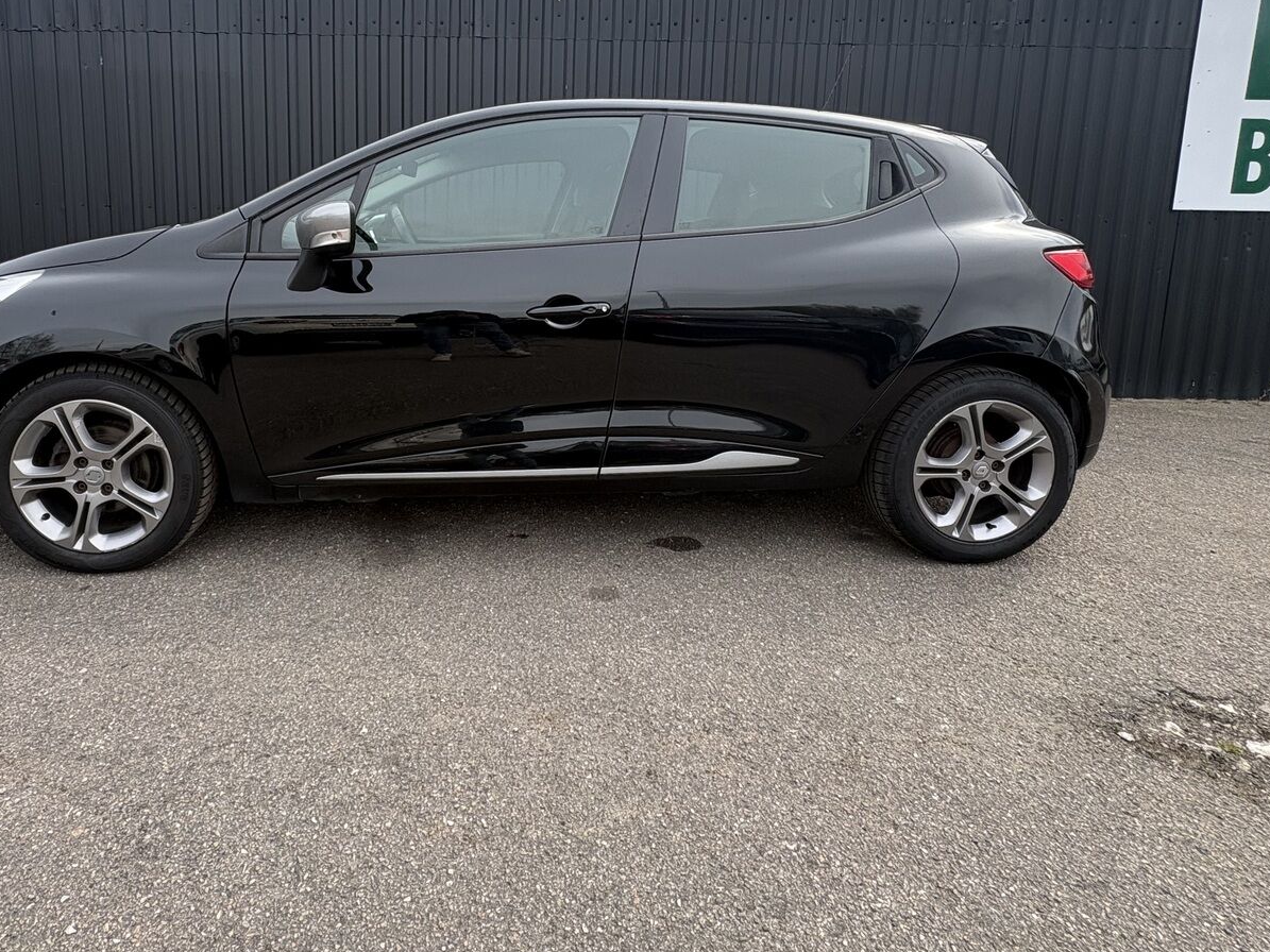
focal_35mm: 20
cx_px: 492
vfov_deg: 64.6
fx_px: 734
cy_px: 334
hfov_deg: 80.5
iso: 40
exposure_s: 1/518
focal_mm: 2.22
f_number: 2.2
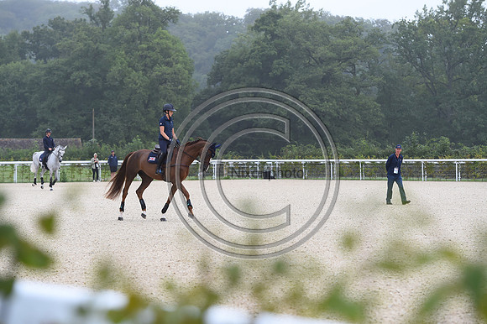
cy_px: 162
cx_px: 244
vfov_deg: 11.0
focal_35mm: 125
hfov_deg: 16.4
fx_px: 1690
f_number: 5
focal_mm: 125
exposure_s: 1/800
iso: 640
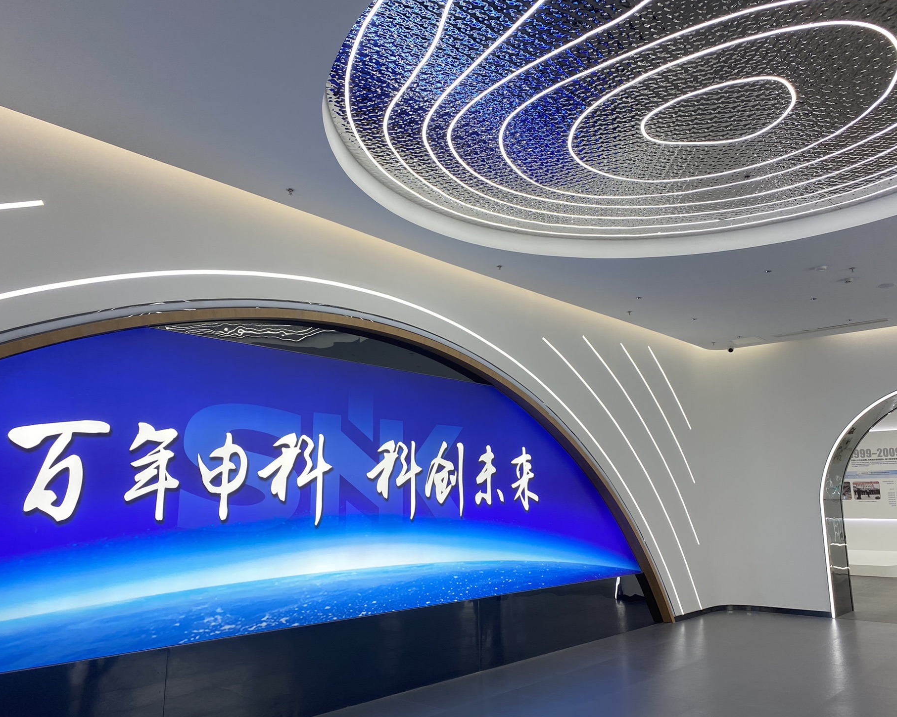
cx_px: 466
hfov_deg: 62.2
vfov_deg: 51.5
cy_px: 358
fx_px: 743
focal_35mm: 28
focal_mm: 4.25
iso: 50
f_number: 1.8
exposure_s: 1/122
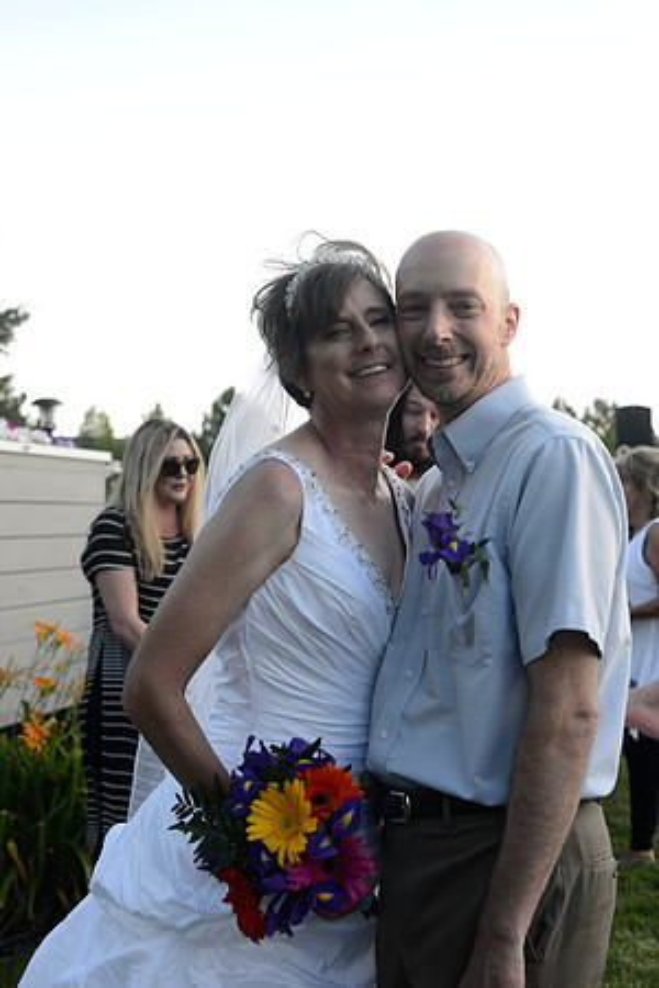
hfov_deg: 27.0
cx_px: 330
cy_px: 494
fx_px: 1373
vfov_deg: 39.6
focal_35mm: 50
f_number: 5
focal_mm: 50
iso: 400
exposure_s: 1/250
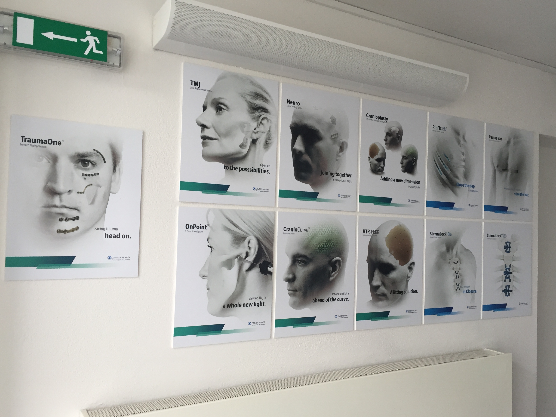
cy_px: 214
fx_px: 482
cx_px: 286
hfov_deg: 60.0
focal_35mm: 30
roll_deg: -2.4
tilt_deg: +1.7
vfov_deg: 46.8
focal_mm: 4.15
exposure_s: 1/30
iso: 32
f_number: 2.2
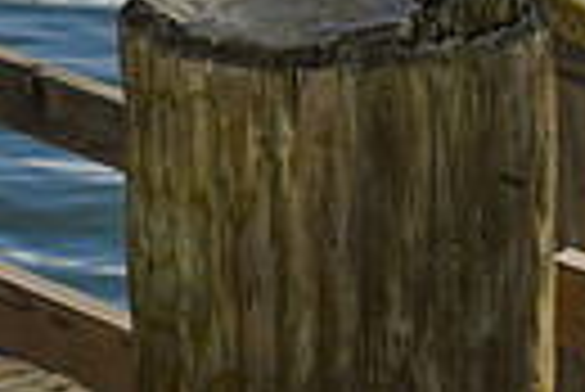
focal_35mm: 223
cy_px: -475
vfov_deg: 6.0
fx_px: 3628
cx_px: 1084
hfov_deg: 8.8
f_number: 11
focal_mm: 50
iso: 200
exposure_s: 1/500
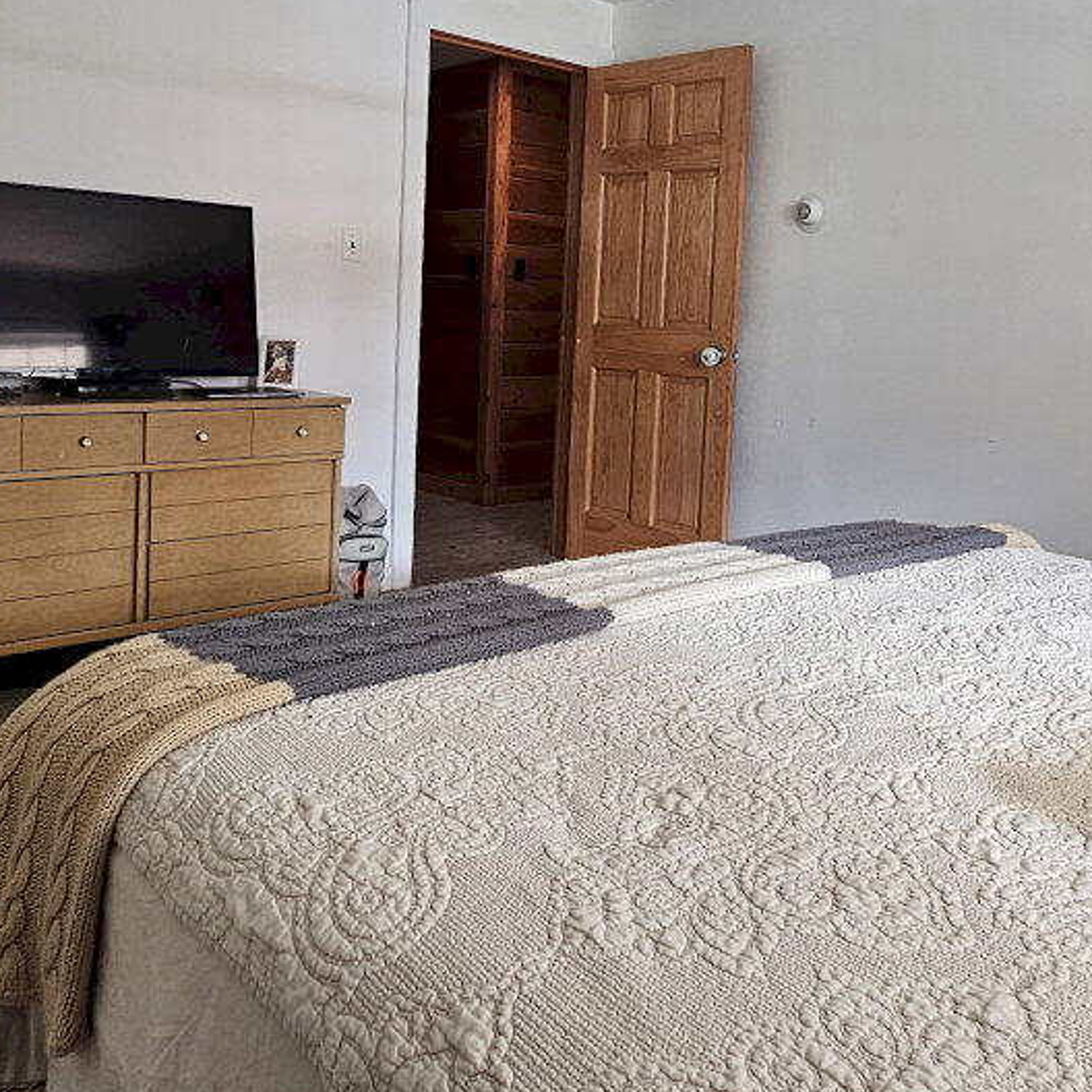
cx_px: 597
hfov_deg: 55.5
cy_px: 364
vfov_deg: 54.5
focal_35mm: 29
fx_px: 1035
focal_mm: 2.2
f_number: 2.2
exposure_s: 1/60
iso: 125
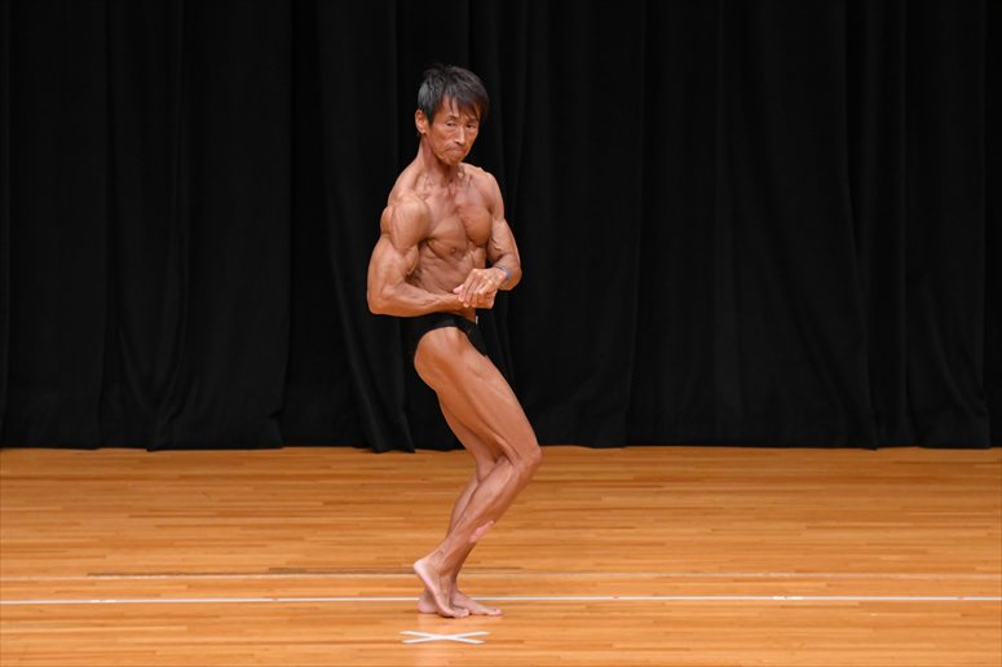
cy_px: 334
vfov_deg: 4.8
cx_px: 501
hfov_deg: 7.2
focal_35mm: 285
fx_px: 7929
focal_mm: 190
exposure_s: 1/400
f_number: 5.6
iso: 3200
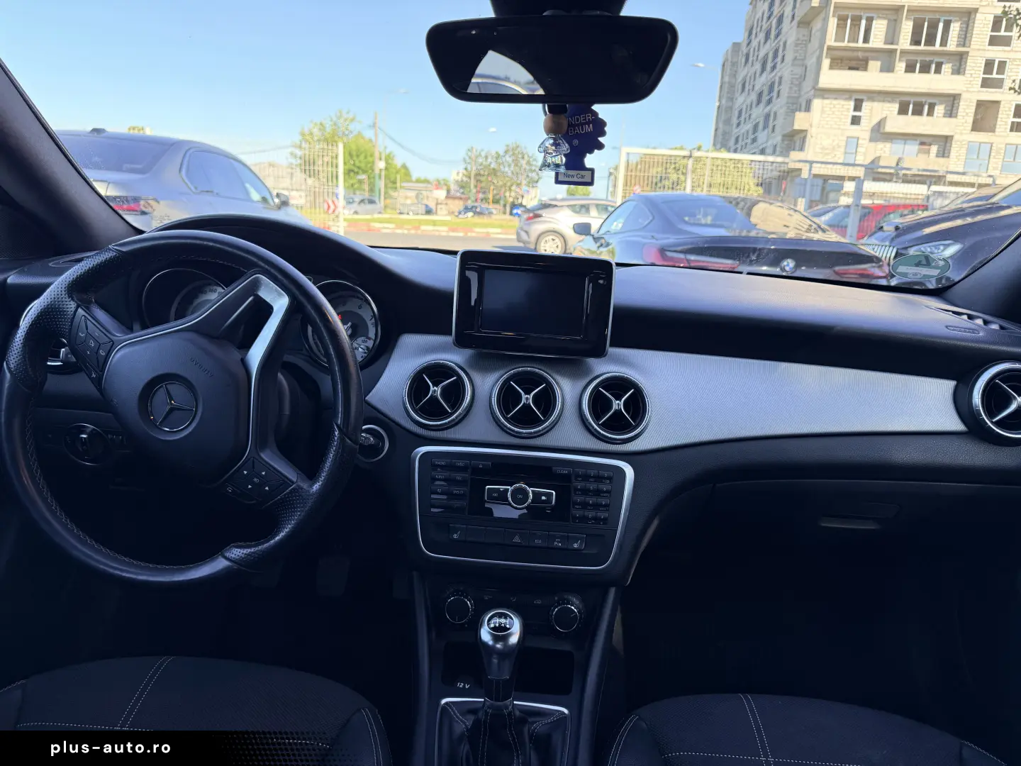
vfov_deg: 56.8
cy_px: 383
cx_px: 510
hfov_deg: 71.6
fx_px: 708
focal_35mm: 24
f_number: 1.78
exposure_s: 1/372
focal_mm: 6.76
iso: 100
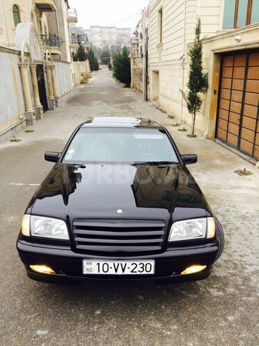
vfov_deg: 61.7
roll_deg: +1.5
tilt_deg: -19.4
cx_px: 130
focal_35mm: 29
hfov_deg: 48.2
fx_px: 289
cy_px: 173
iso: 50
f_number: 2.2
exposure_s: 1/100
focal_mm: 4.15
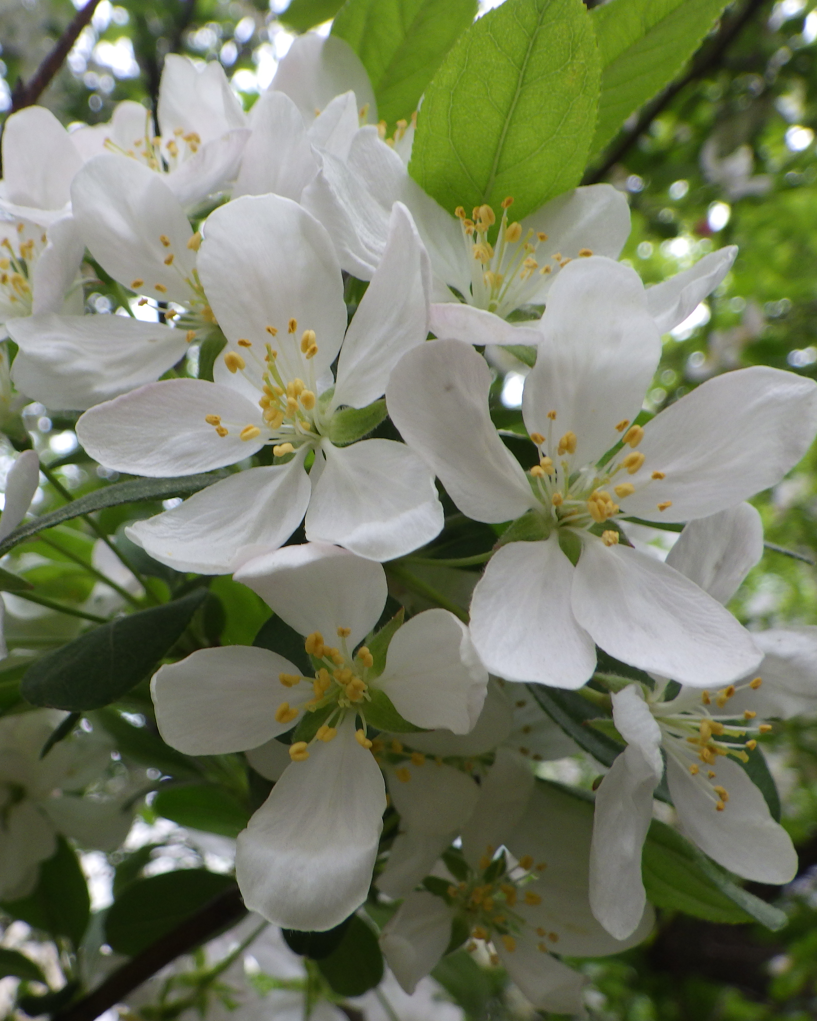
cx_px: 280
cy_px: 514
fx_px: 1360
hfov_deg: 33.2
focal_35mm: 45
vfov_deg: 41.2
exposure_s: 1/80
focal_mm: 6.1
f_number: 3.8
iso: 125
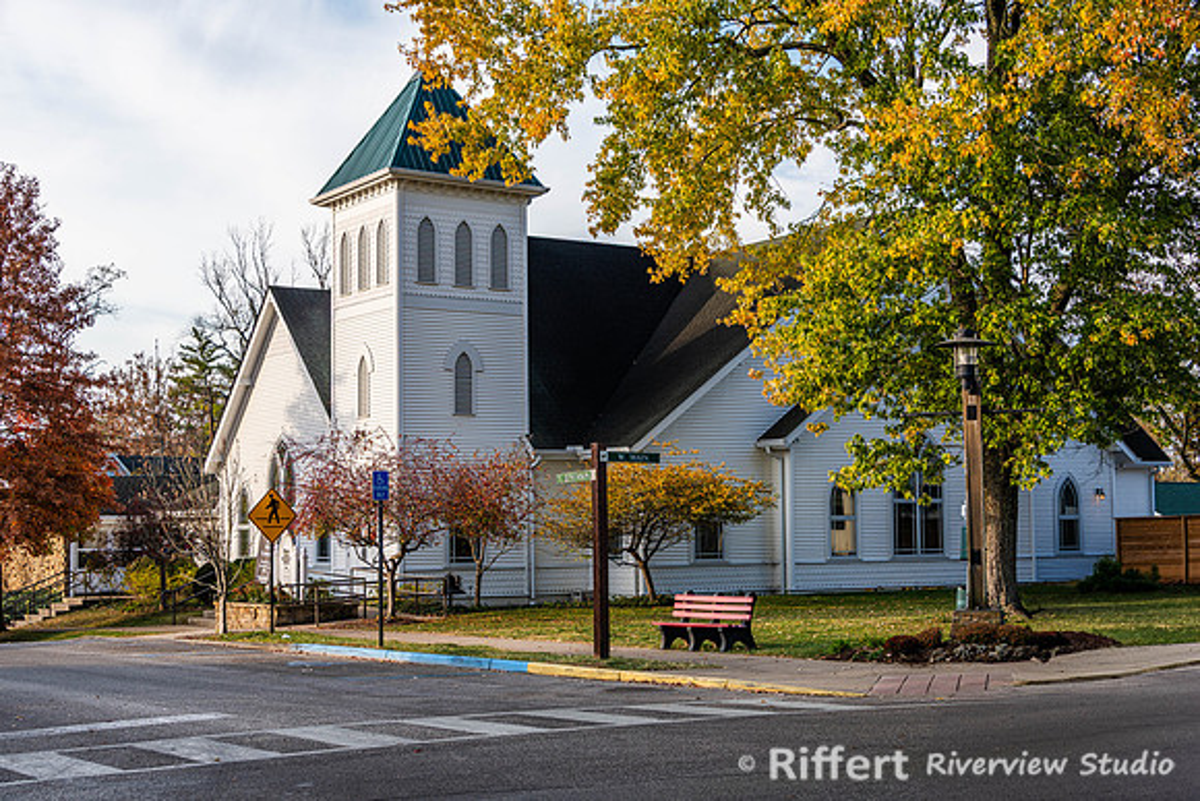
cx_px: 600
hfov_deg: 39.6
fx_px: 1667
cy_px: 400
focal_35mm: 50
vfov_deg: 27.0
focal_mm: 50
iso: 140
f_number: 8
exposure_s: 1/160
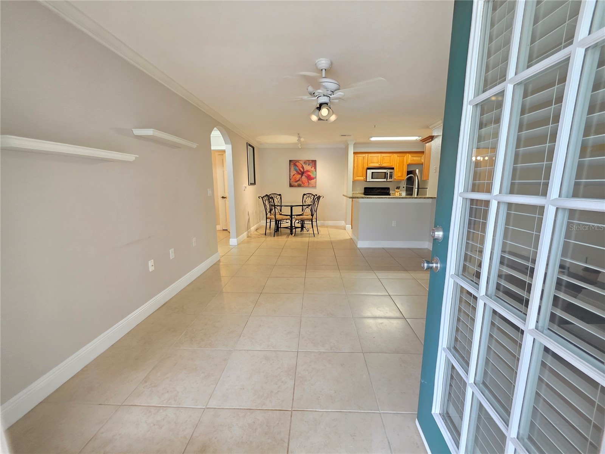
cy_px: 227
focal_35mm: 13
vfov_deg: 89.9
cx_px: 302
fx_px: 227
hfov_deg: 106.2
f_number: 1.9
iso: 400
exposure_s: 1/60
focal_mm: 2.2
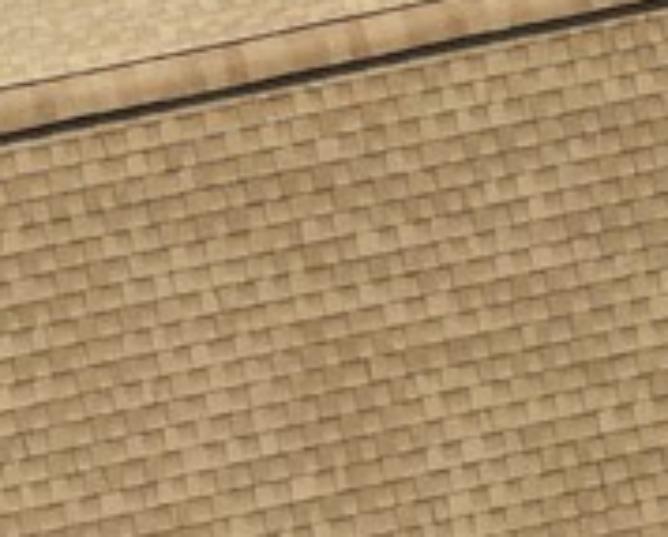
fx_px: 3168
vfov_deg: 9.7
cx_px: 225
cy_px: 229
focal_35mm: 160
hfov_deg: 12.0
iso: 100
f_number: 5.6
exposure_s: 1/320
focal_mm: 10.26
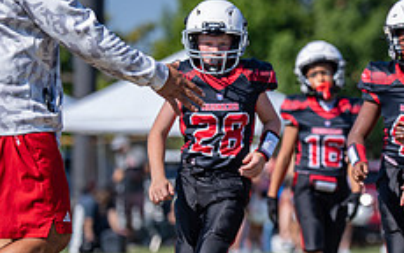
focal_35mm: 383
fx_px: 4219
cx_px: 439
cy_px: 143
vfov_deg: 3.4
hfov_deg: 5.5
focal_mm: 134
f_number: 2.8
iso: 160
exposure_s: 1/3200
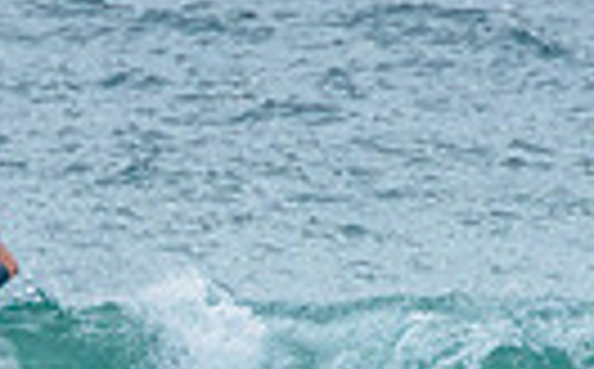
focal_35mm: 2197
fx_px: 35506
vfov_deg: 0.6
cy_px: 368
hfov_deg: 1.0
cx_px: -25
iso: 500
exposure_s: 1/1600
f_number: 8
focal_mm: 400
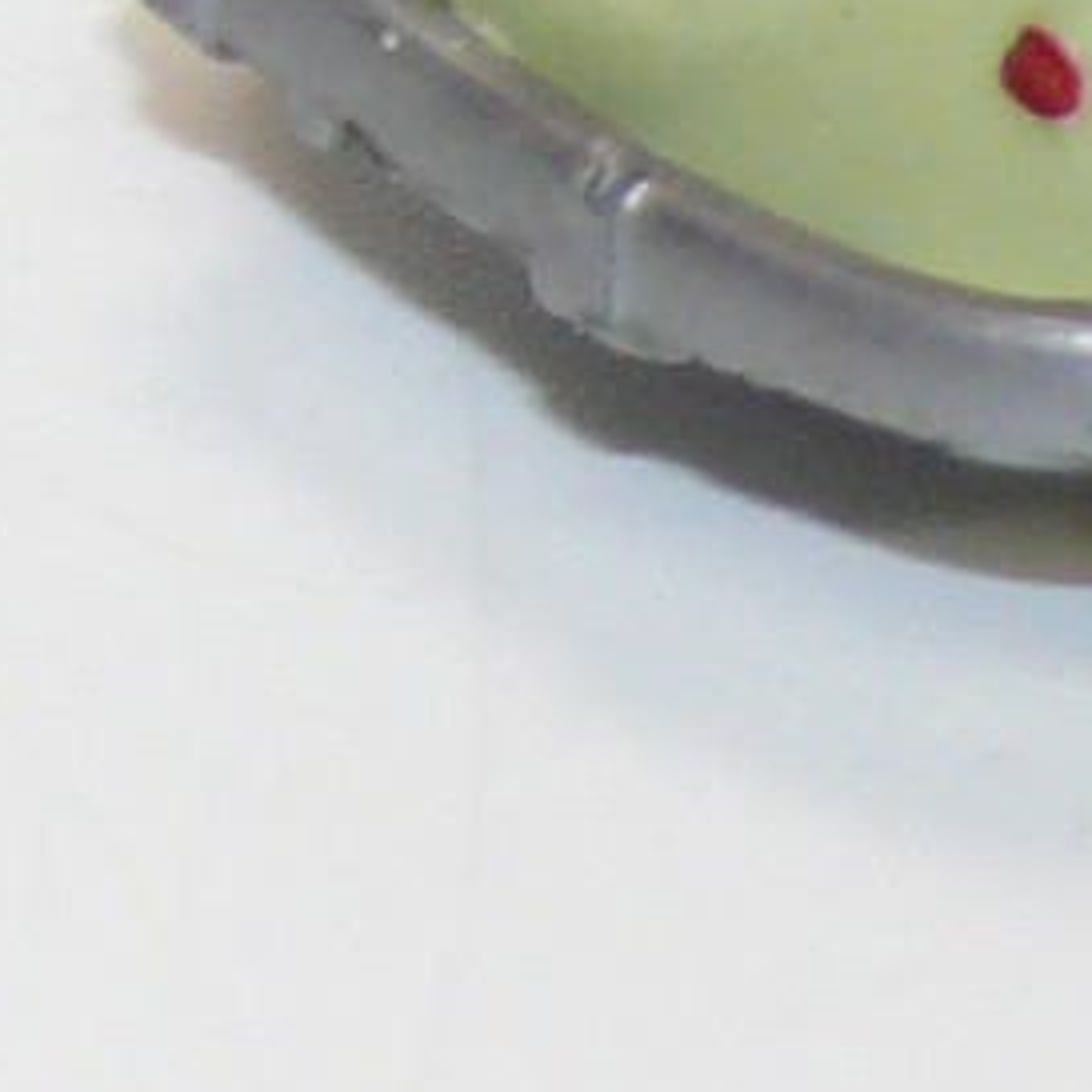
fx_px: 26982
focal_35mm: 756
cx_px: 2344
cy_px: -968
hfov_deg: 2.3
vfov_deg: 2.3
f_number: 4
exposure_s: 1/30
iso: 100
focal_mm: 17.3
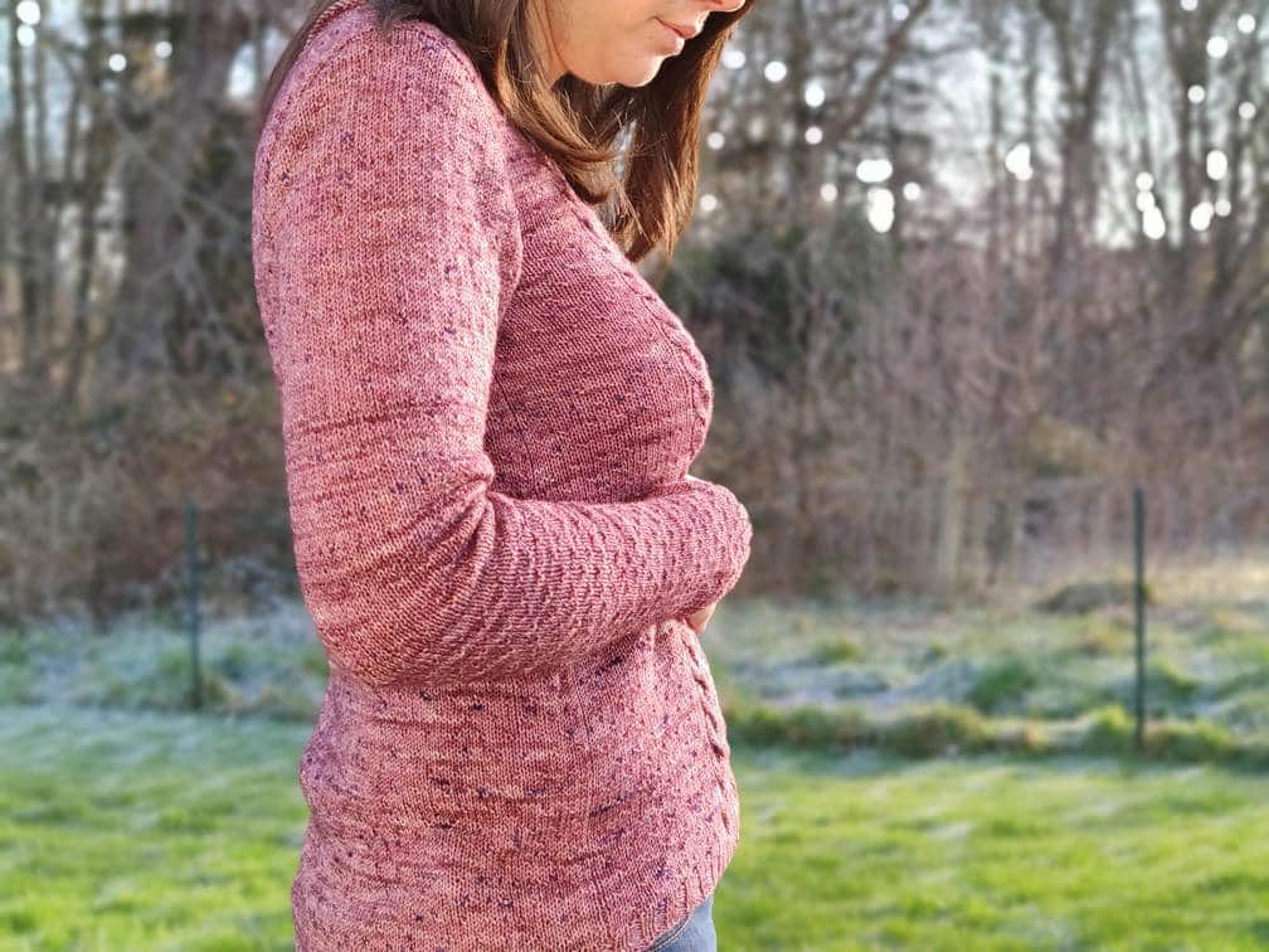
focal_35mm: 41
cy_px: 476
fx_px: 1503
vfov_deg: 35.1
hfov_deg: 45.8
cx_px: 634
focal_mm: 8.16
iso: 100
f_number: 2
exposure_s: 1/177
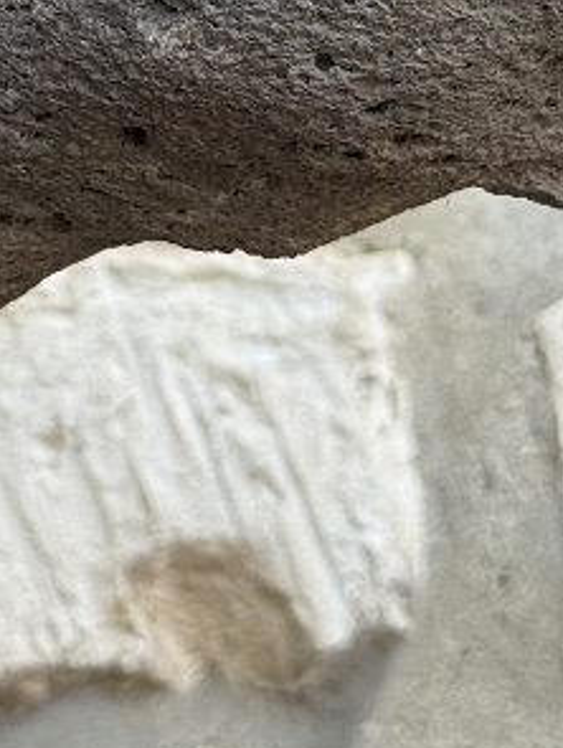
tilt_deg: +8.3
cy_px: -576
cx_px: -200
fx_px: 4220
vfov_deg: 9.6
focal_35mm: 195
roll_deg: +1.1
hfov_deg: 7.5
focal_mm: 6.76
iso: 64
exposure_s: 1/275
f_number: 1.78
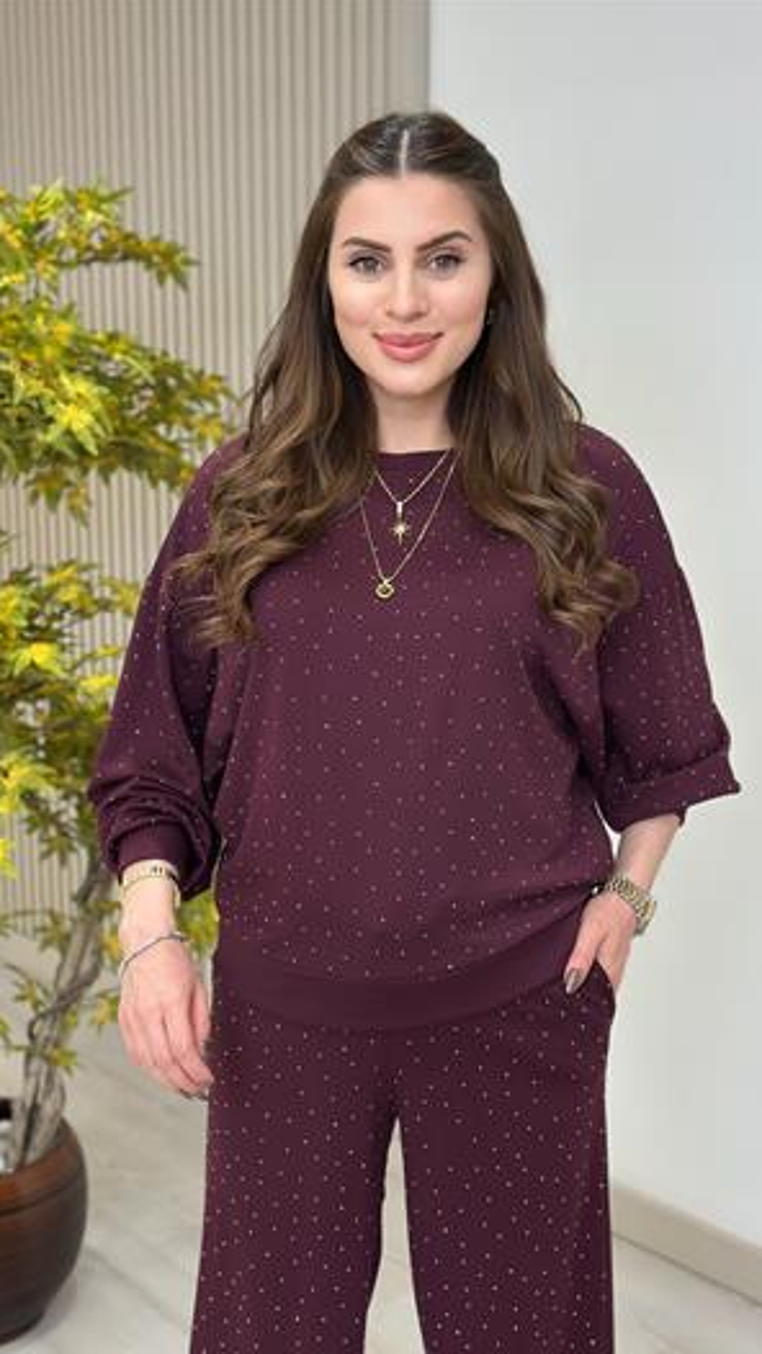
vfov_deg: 39.2
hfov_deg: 22.6
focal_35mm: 53
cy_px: 681
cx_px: 386
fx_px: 1903
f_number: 1.78
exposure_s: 1/145
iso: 64
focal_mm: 6.86
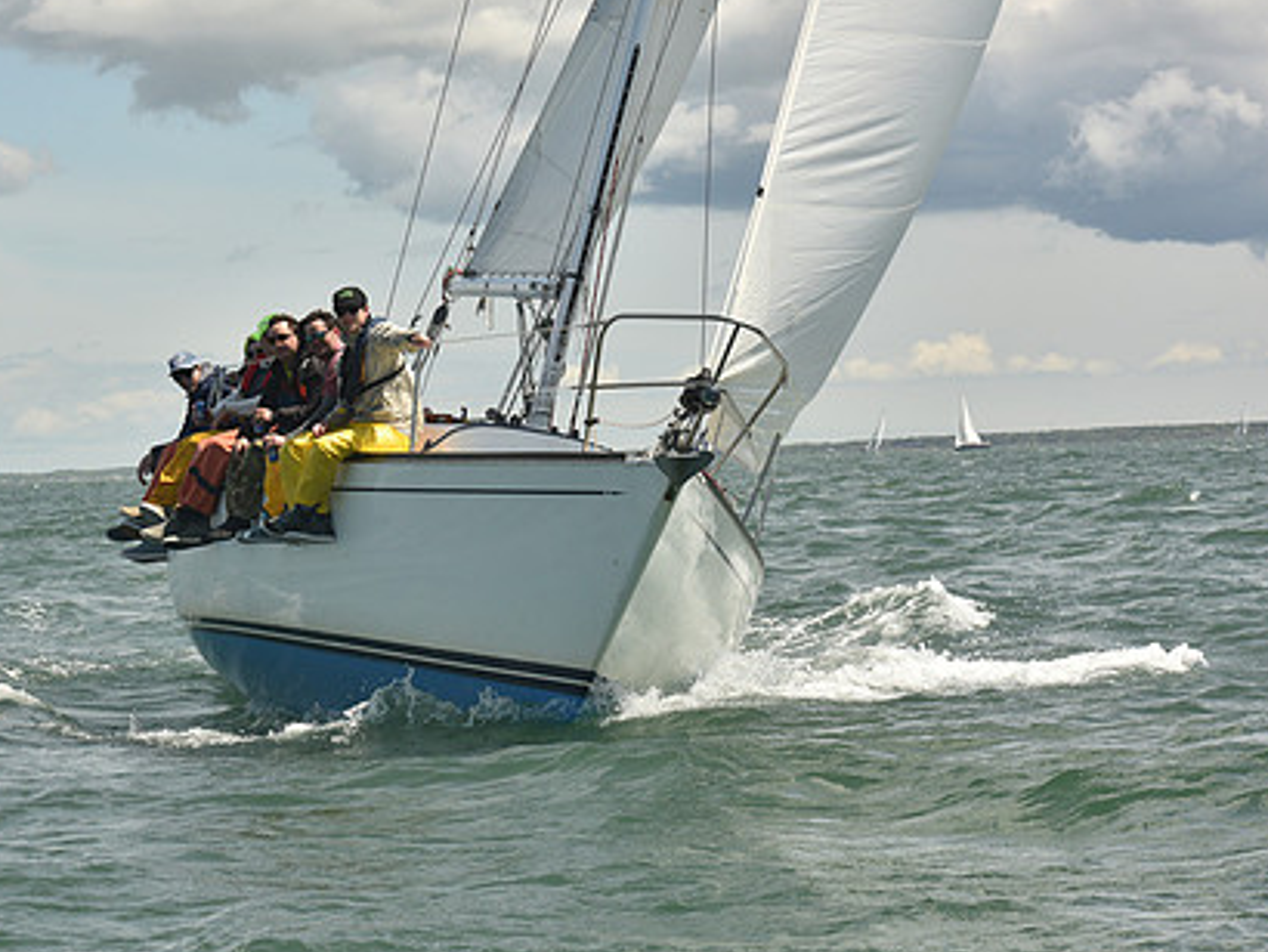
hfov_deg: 14.5
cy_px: 505
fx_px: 4985
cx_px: 380
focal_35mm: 136
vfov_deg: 10.9
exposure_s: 1/800
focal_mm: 100
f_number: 11
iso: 320
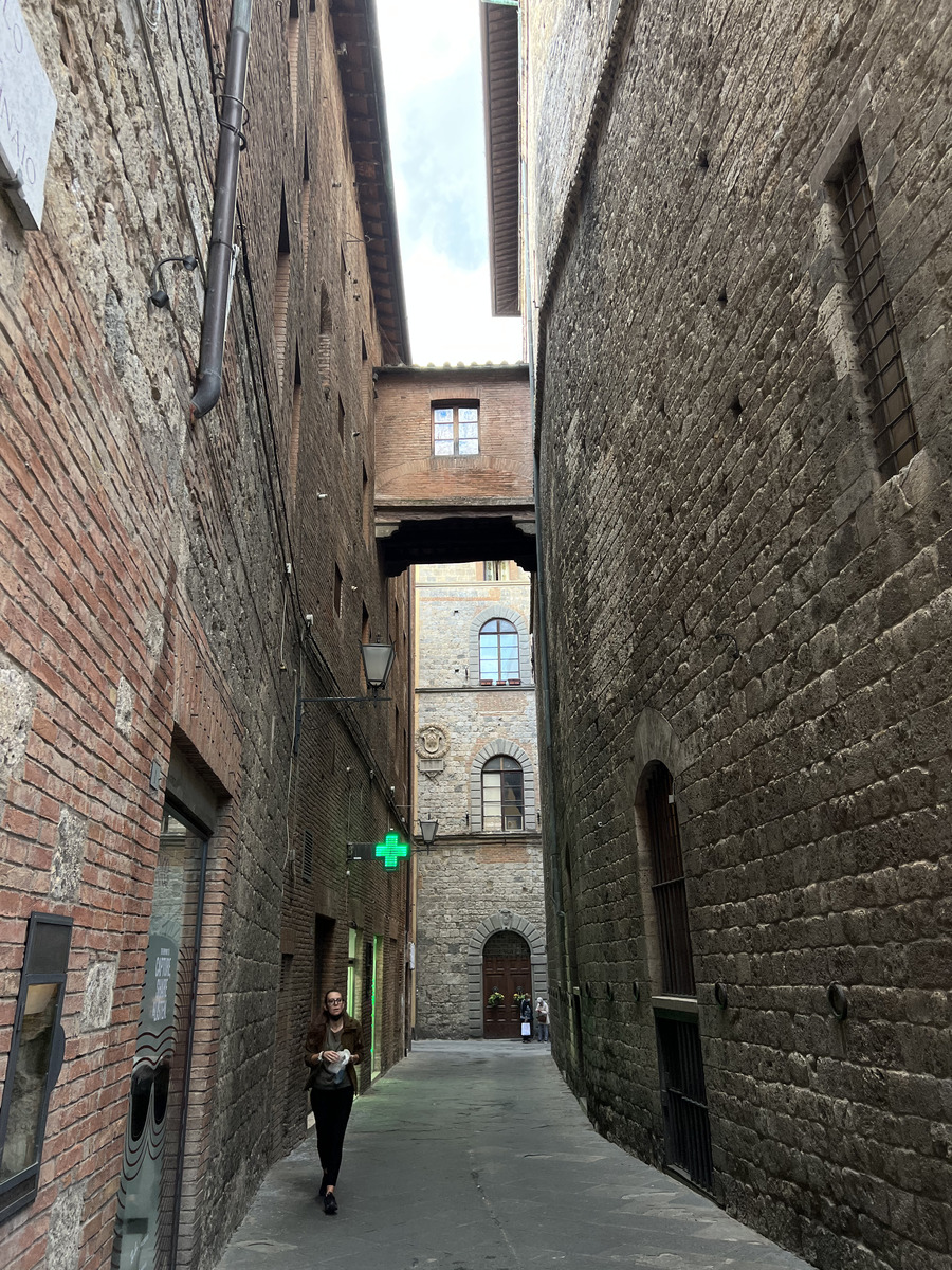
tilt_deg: +18.3
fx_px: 953
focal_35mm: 26
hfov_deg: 53.1
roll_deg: +0.9
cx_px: 476
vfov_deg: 67.3
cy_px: 635
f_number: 1.5
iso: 50
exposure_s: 1/439
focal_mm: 5.7
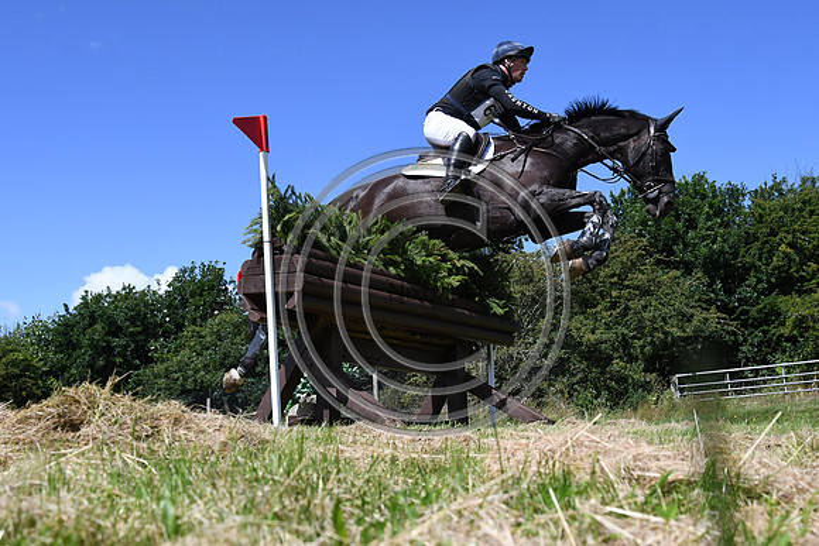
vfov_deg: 36.9
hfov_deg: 53.1
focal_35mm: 36
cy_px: 273
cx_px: 410
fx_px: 819
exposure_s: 1/4000
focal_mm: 24
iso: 1400
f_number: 8
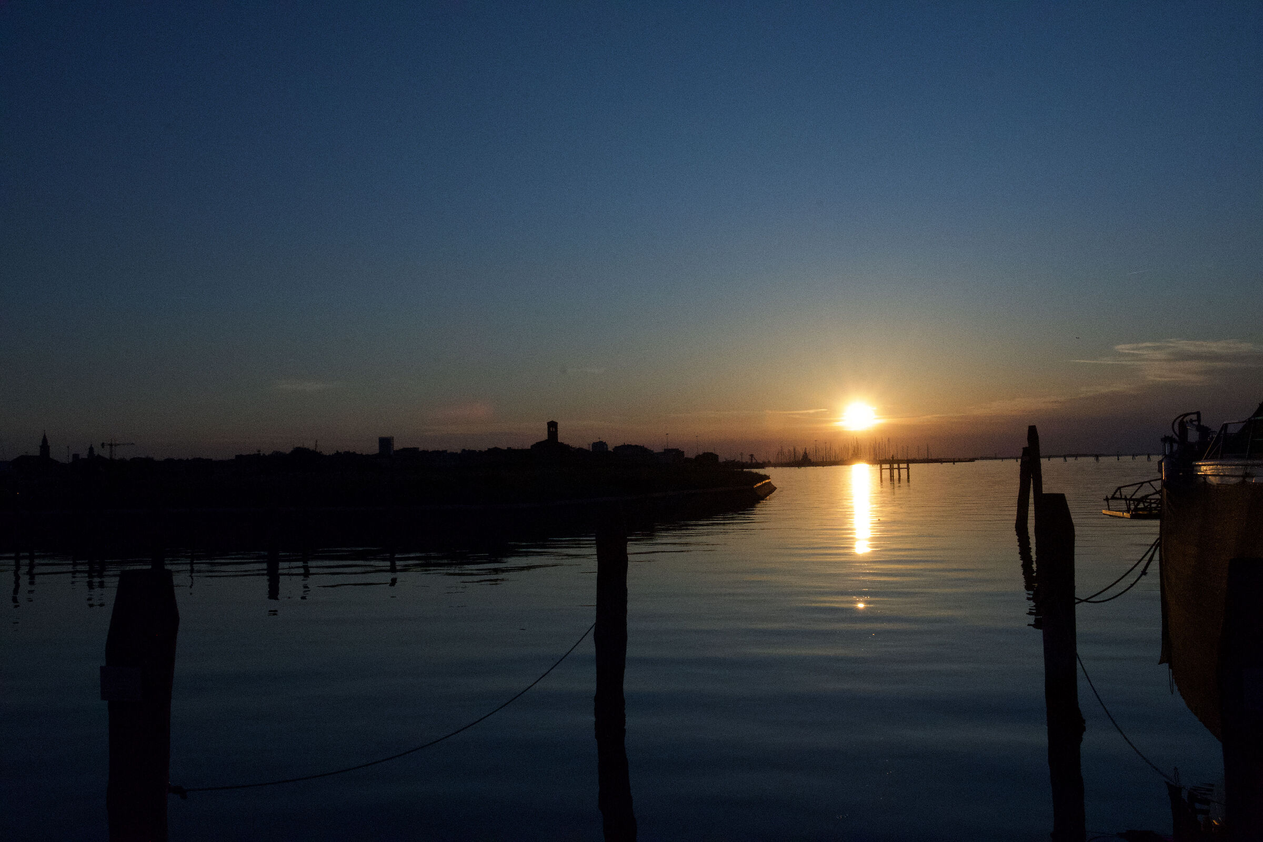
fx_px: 1263
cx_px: 632
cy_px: 421
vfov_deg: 36.9
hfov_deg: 53.1
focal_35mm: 36
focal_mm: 24
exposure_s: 1/100
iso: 6400
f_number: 22
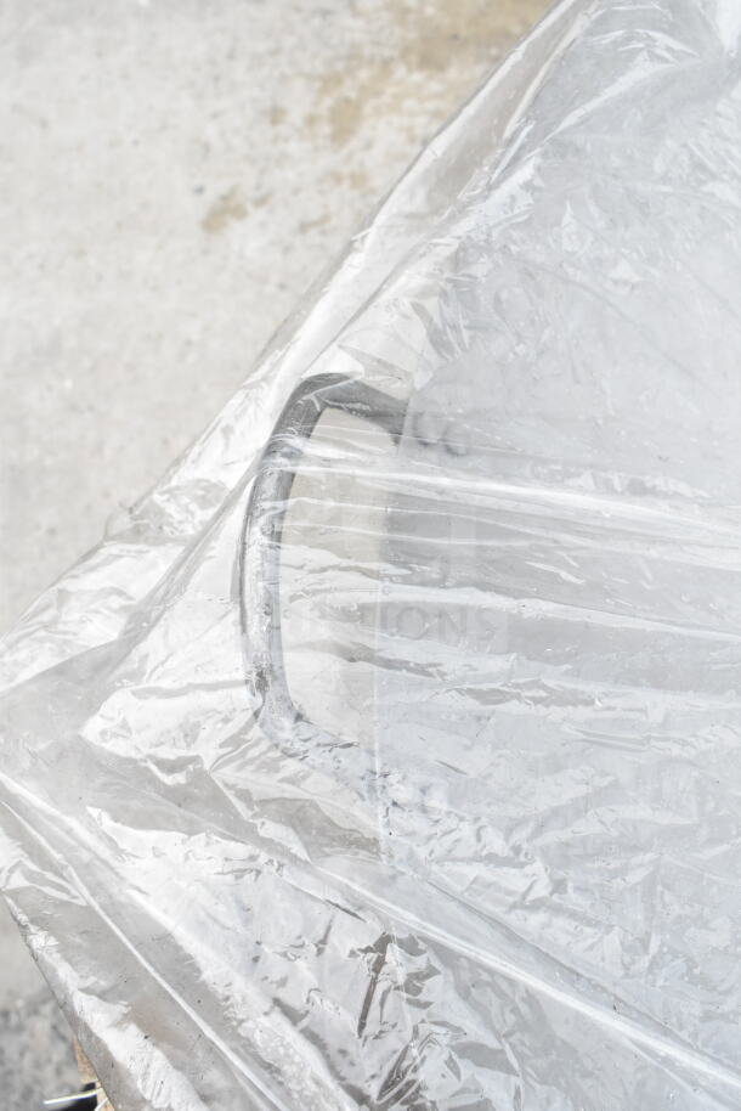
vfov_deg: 57.2
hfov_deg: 40.0
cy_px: 556
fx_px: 1018
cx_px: 370
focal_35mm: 33
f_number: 9
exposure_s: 1/320
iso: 1600
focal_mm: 22
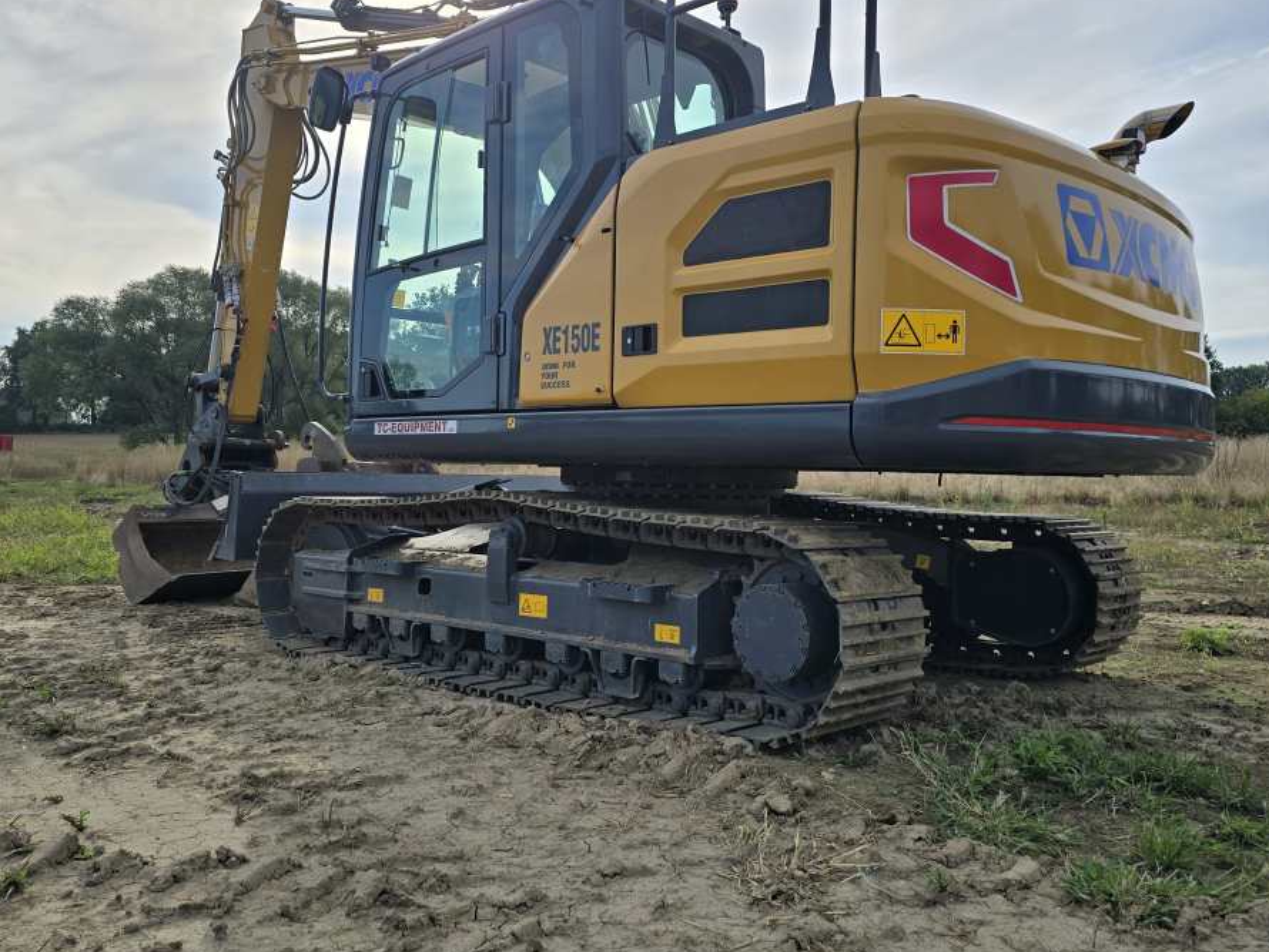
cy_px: 426
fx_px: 1137
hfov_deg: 58.3
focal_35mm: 31
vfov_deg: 45.4
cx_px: 662
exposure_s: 1/1628
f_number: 1.7
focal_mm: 6.3
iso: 12
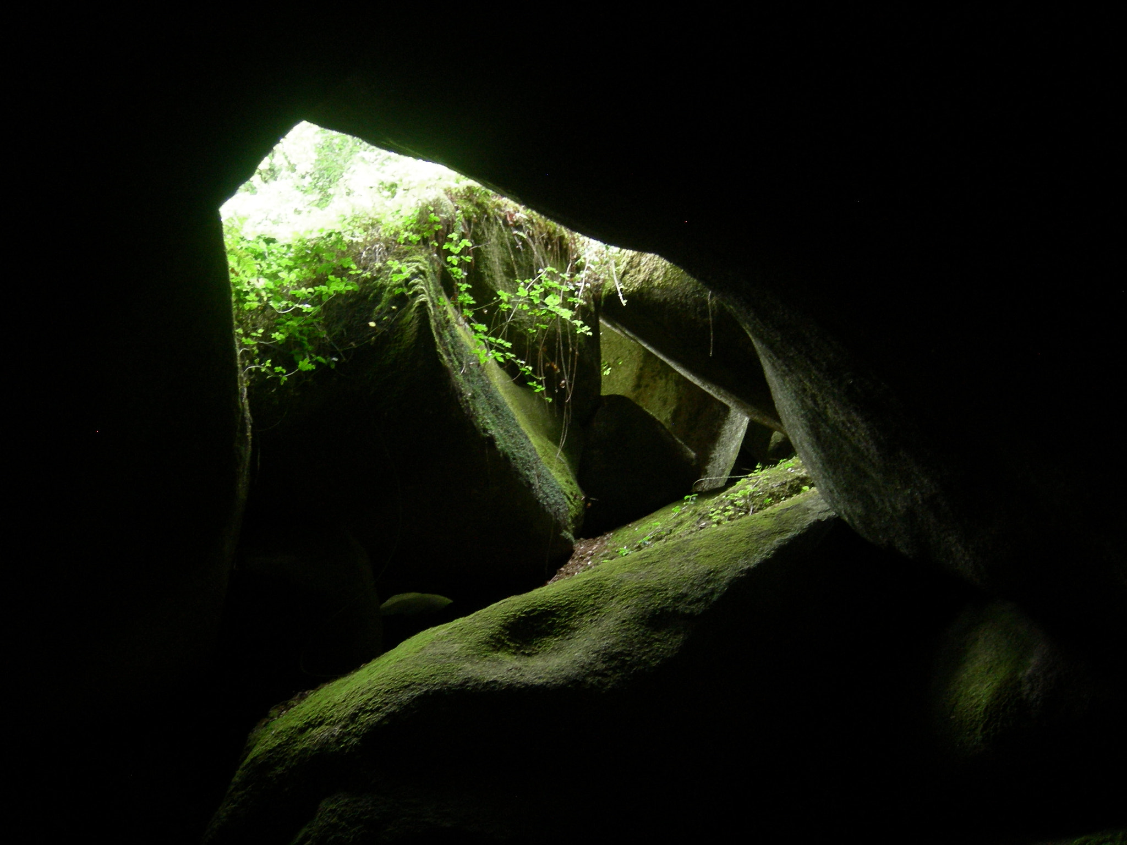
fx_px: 1172
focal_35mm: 36
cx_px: 564
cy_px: 422
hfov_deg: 51.4
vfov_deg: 39.7
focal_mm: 7.5
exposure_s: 1/17.8
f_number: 2.7
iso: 200
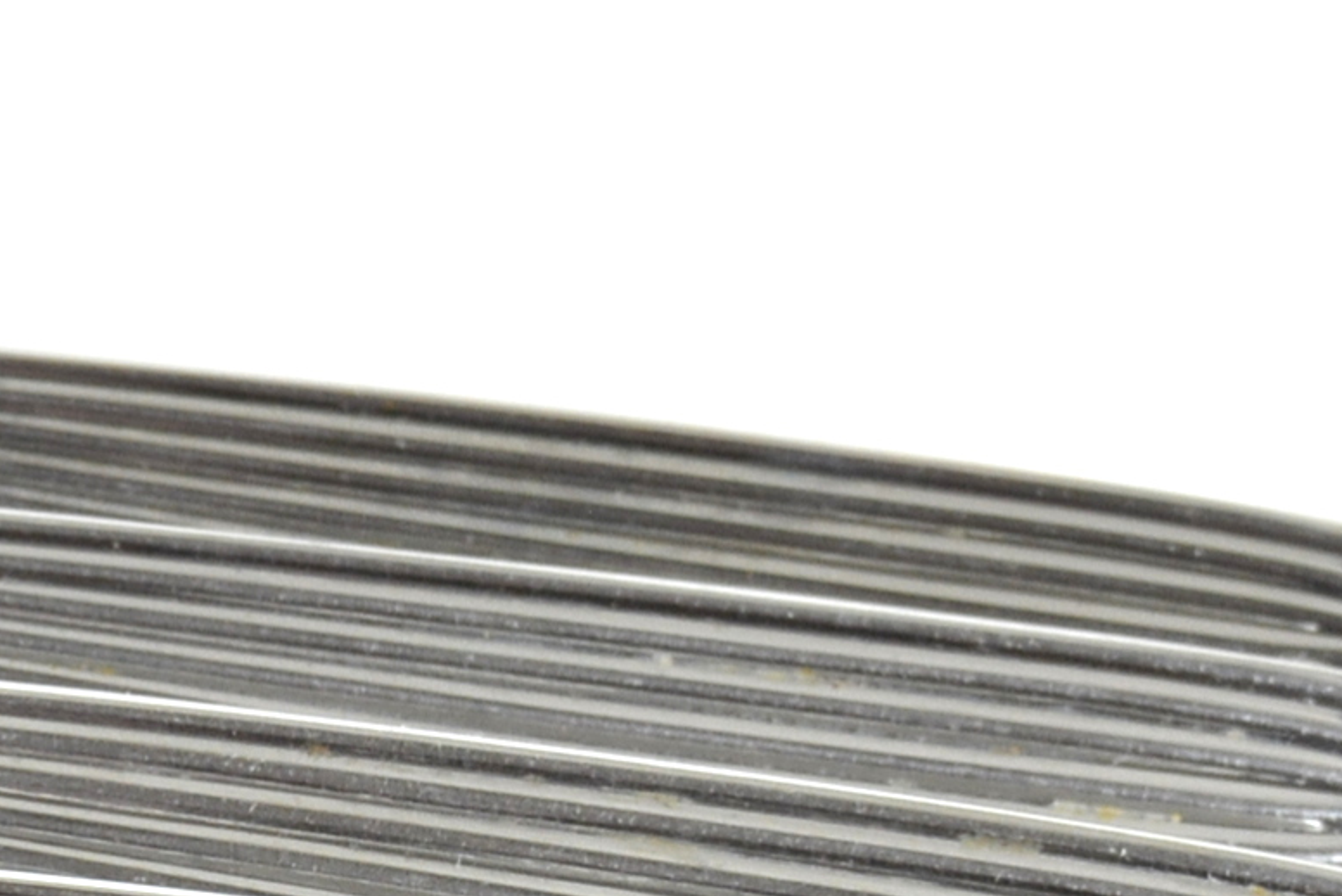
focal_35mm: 252
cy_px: 955
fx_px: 9393
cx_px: -521
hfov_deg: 8.0
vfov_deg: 5.4
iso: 400
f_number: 8
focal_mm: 29
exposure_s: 1/6
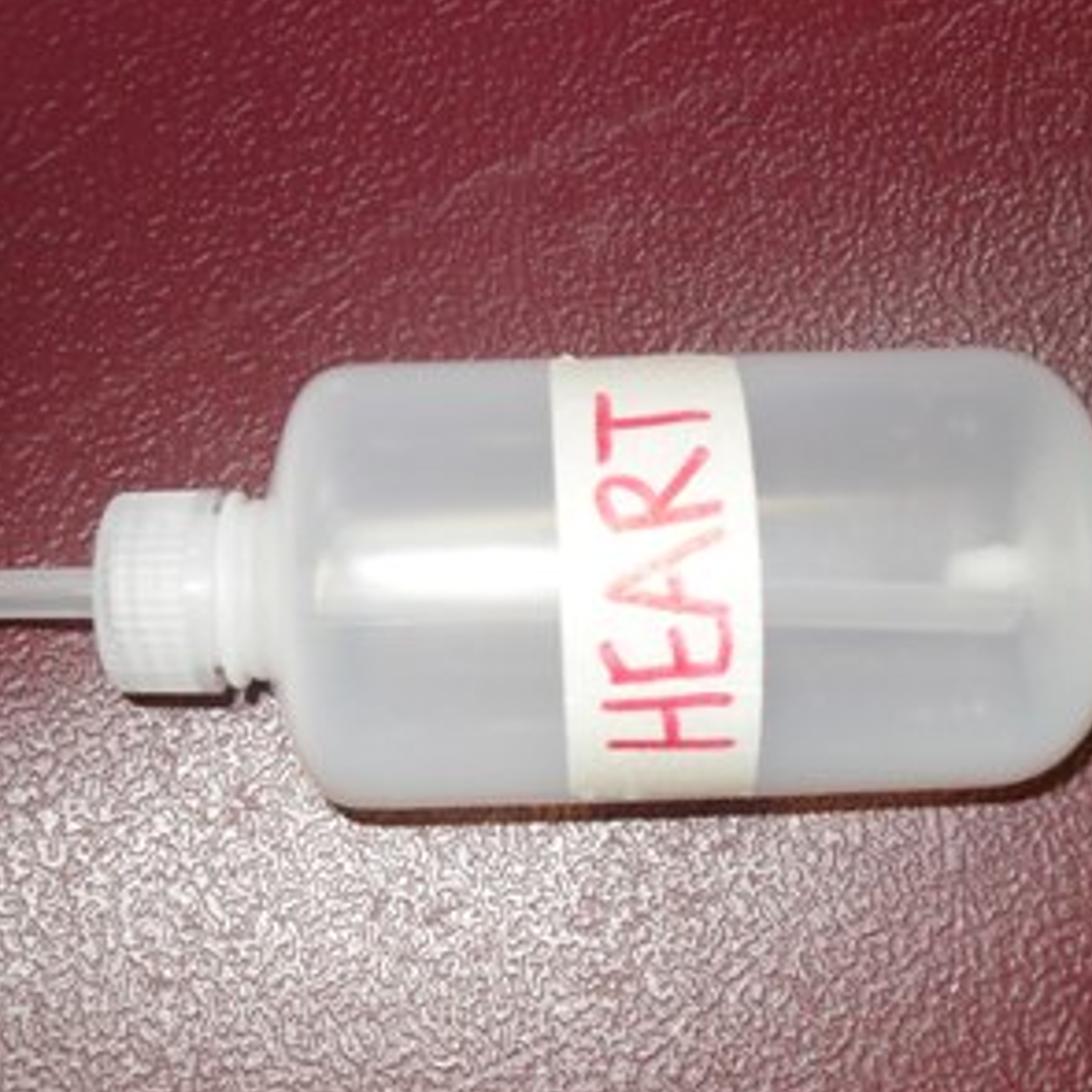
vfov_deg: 36.1
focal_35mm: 47
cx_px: 533
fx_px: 1677
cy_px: 559
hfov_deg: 36.1
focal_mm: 6.2
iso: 200
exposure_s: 1/45
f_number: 2.8
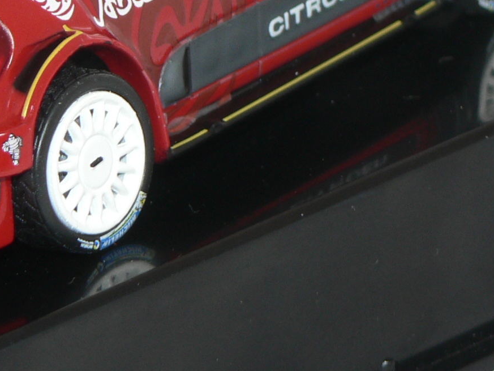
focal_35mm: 349
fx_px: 4981
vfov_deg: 4.3
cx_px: 48
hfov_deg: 5.7
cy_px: -50
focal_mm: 19.9
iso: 80
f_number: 3.2
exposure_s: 1/60
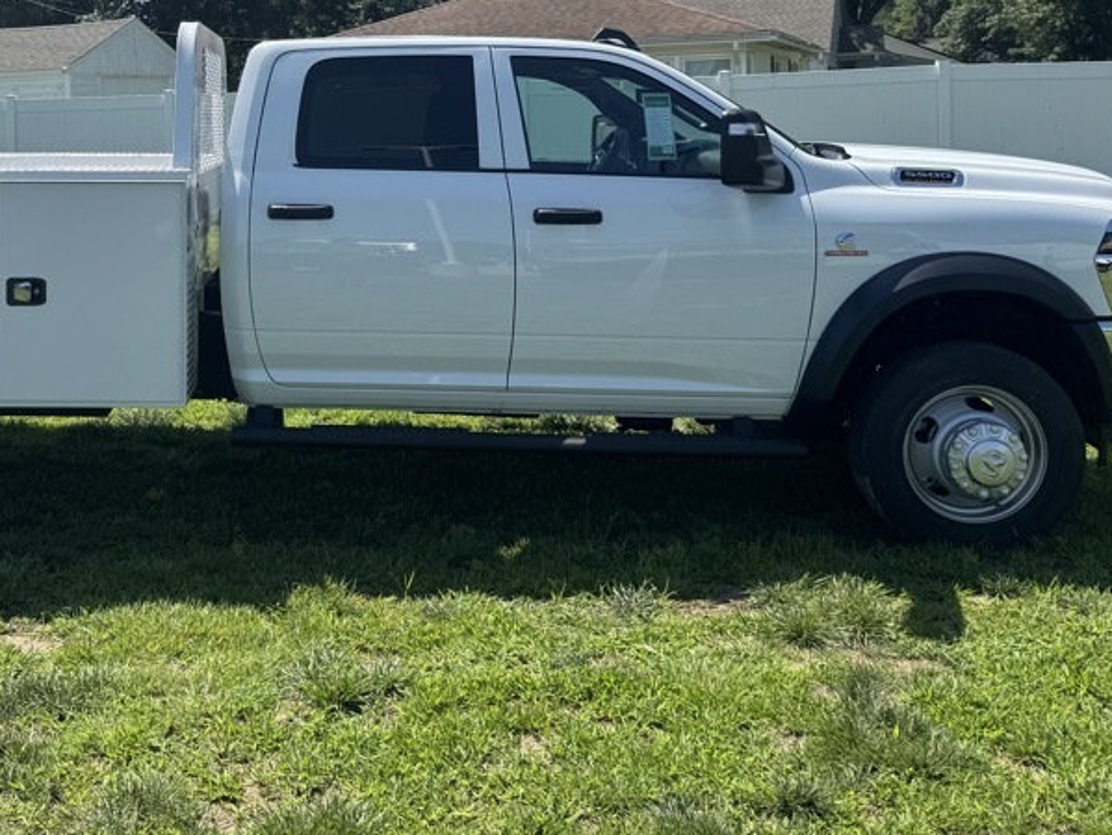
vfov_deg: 33.9
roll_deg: +1.0
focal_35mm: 41
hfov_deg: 43.9
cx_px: 249
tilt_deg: -2.4
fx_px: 1318
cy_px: 141
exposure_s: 1/4608
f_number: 1.78
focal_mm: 6.76
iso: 80
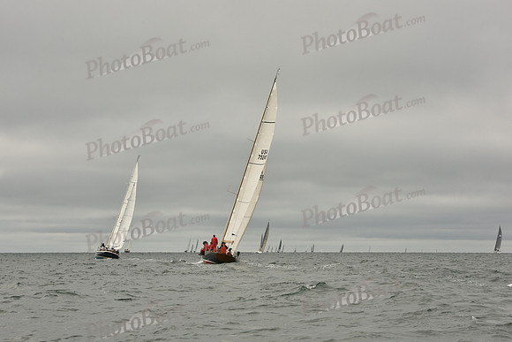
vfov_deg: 14.4
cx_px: 256
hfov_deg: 21.5
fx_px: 1351
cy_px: 171
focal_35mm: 95
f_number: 10
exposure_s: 1/800
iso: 320
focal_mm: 95
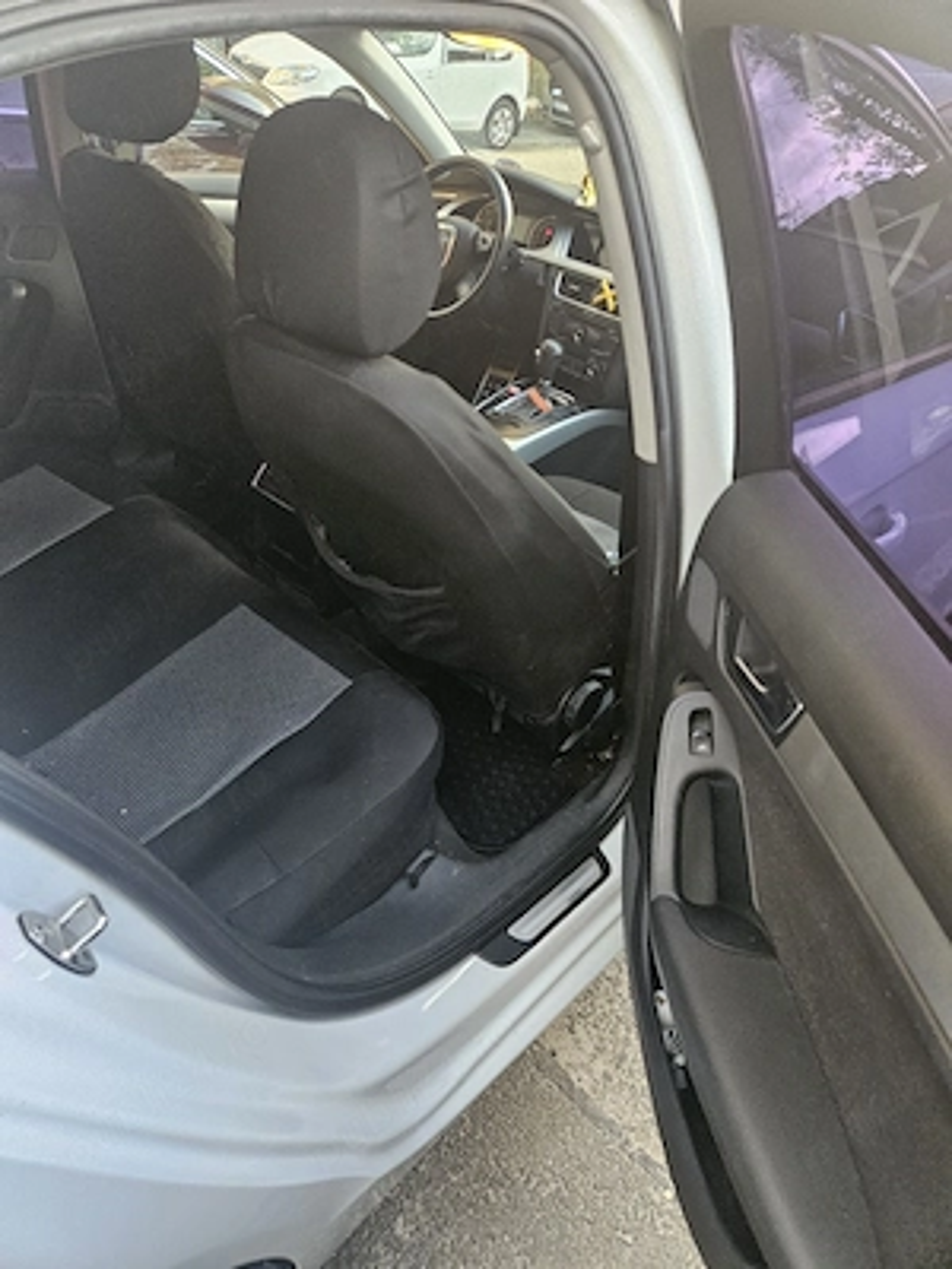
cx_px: 476
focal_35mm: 23
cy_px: 634
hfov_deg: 58.9
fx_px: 843
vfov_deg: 73.9
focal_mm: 5.4
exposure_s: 1/101
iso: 640
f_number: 1.8
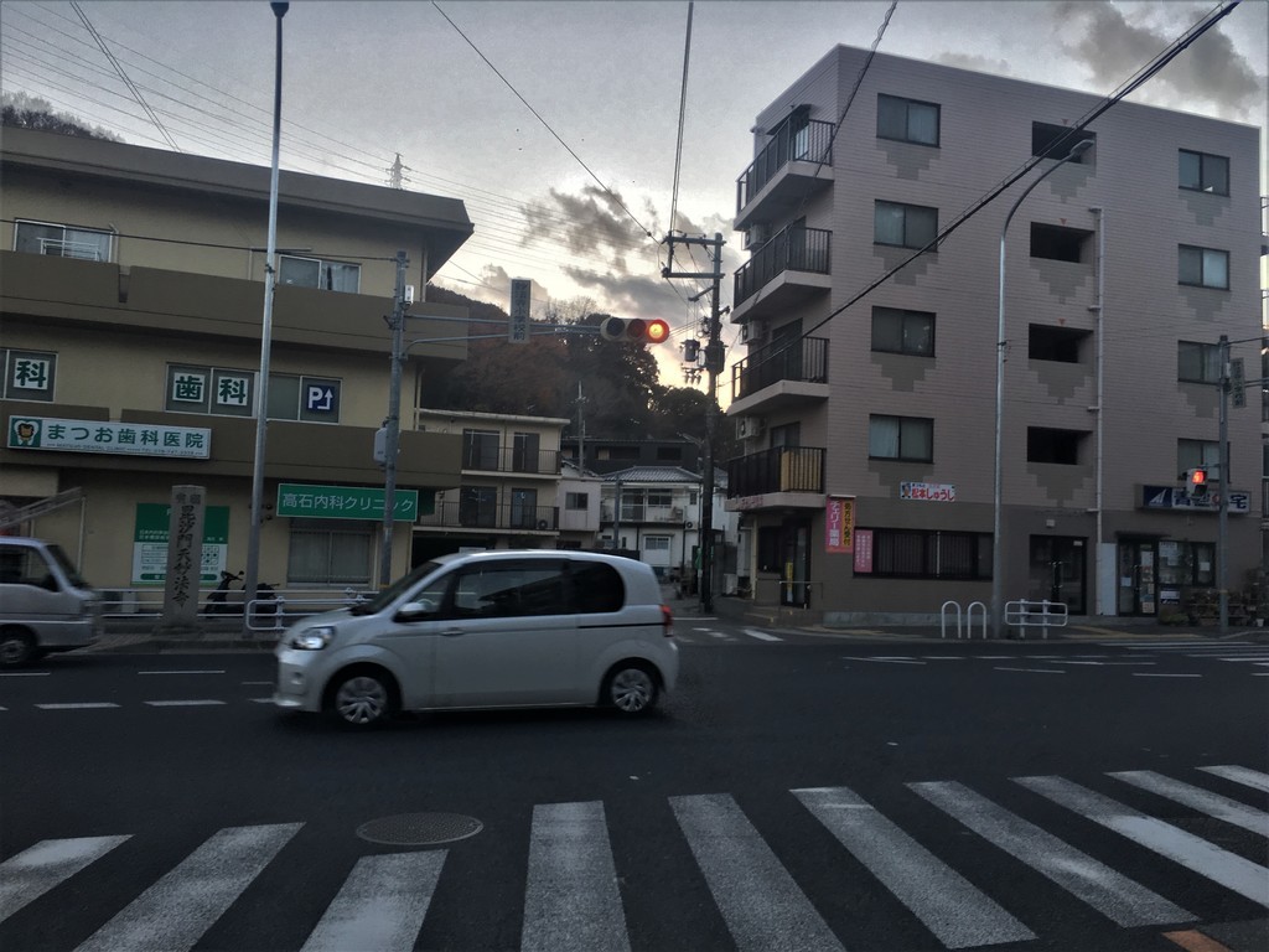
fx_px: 1063
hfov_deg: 61.7
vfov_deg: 48.2
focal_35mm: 29
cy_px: 476
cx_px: 634
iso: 32
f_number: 2.2
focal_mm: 4.15
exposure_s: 1/120
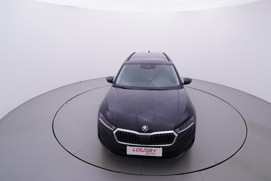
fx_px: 169
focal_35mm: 22
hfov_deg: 77.3
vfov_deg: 56.2
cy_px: 90
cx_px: 136
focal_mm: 15
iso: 200
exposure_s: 1/80
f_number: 5
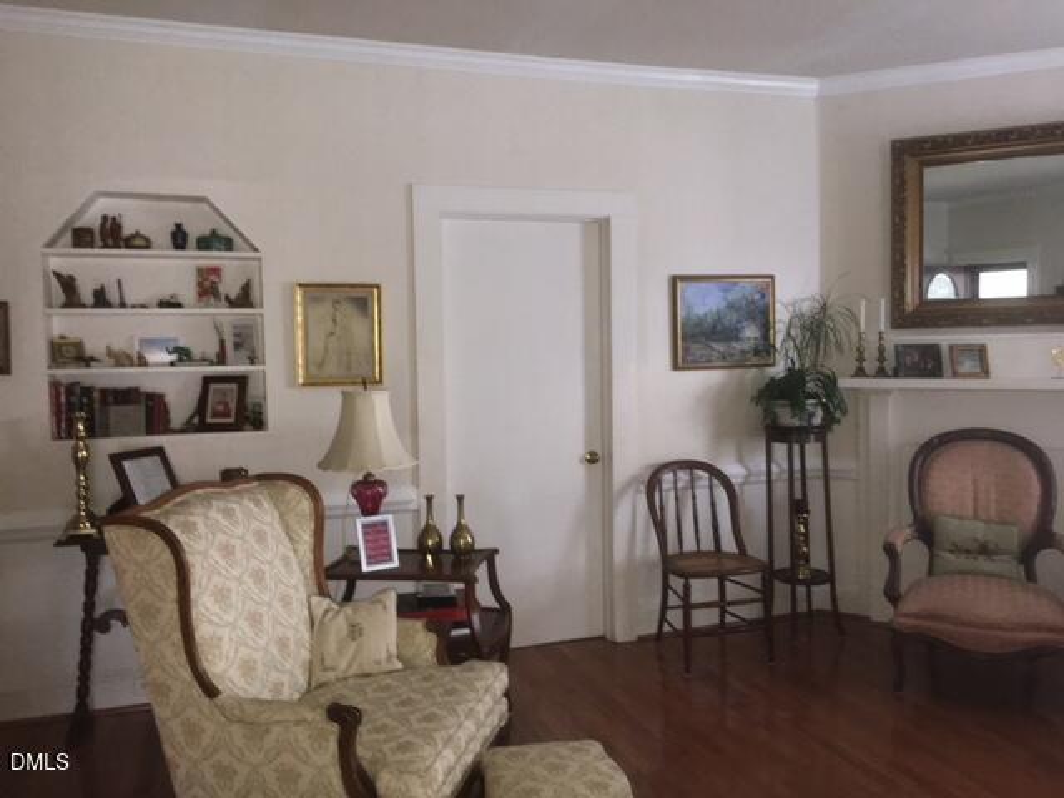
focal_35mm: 29
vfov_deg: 48.2
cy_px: 399
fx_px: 891
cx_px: 532
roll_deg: +1.0
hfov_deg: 61.7
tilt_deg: -4.2
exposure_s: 1/16
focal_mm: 4.15
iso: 125
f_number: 2.2
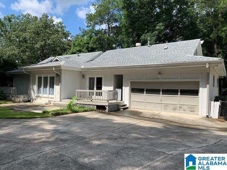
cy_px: 85
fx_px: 170
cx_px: 114
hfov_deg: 67.3
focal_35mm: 26
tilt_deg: +0.6
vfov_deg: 53.1
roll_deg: -1.5
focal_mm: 4.25
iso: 25
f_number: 1.8
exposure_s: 1/1536
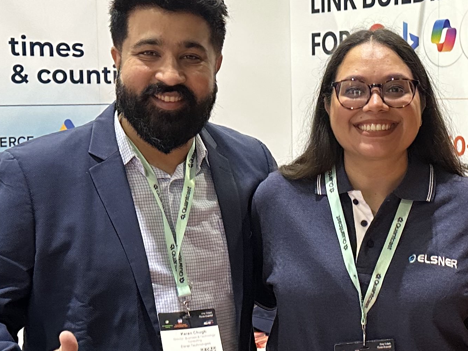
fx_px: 973
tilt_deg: -5.6
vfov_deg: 20.4
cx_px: 330
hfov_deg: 26.8
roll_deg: -1.6
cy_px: 180
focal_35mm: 72
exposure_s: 1/50
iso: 400
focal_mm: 6.86
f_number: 1.78
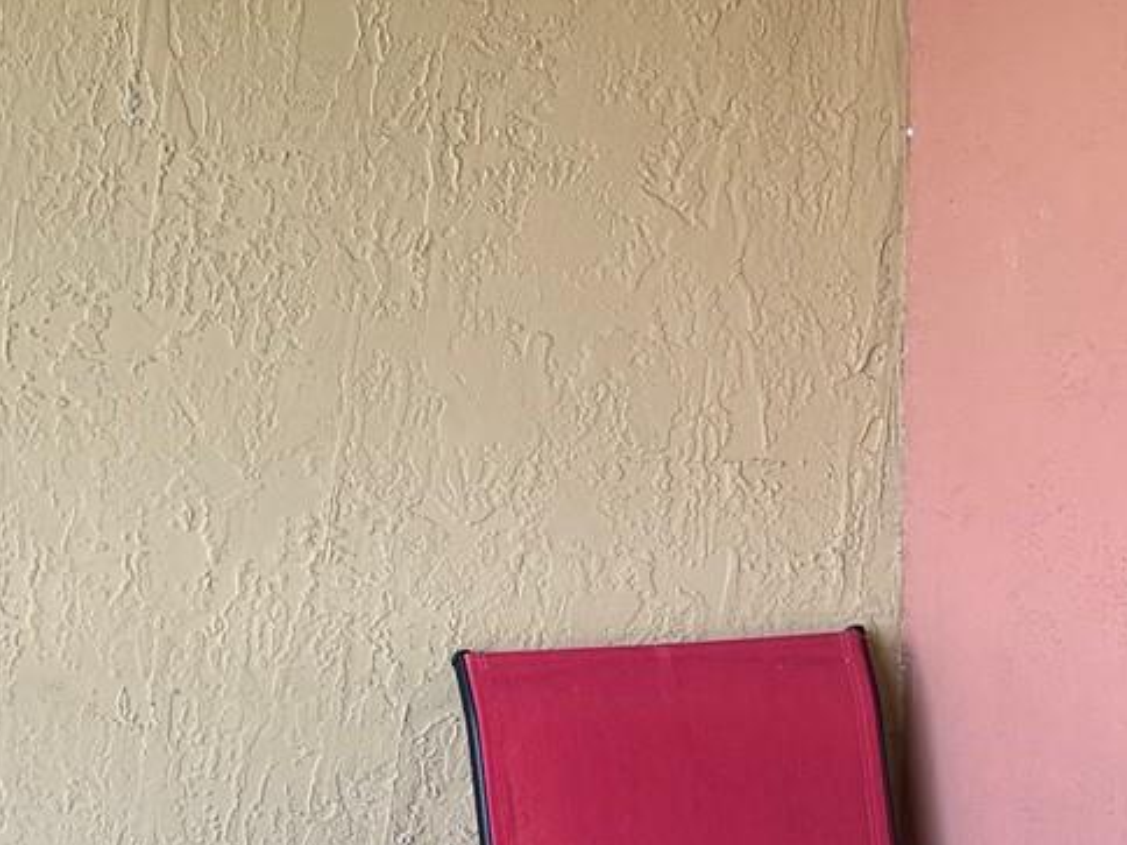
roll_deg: +1.5
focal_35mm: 86
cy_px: 405
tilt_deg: -3.7
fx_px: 2800
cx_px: -335
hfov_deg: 20.7
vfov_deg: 17.2
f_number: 1.5
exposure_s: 1/272
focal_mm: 5.7
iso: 50
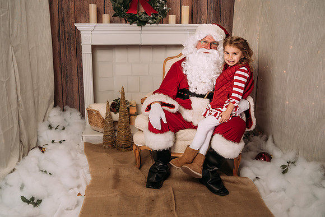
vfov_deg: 35.6
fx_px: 338
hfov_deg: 51.3
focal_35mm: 37
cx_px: 166
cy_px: 109
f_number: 6.3
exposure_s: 1/100
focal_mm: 35
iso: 100
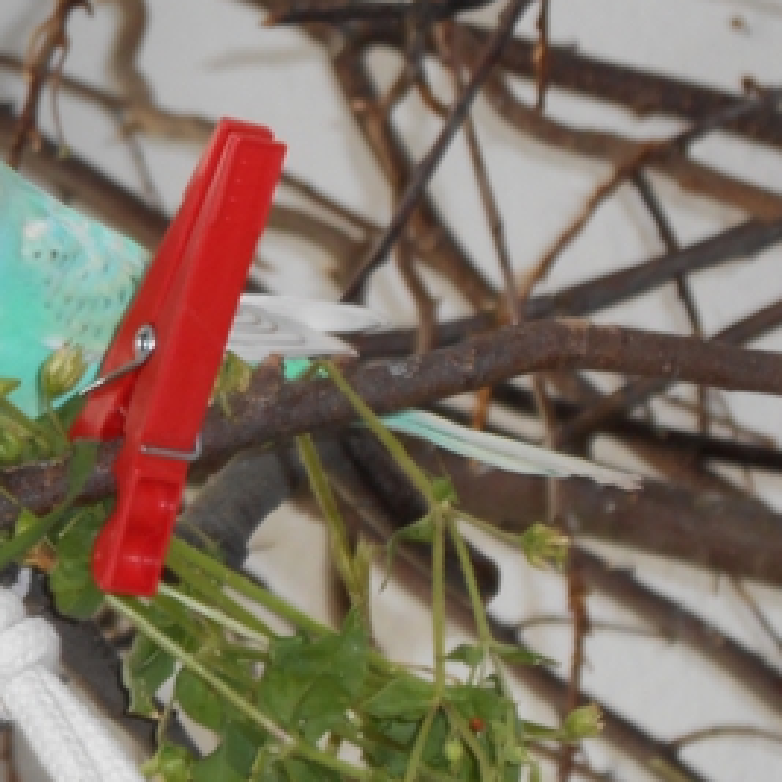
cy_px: 390
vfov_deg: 6.9
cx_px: -12
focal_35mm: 252
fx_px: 6441
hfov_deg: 6.9
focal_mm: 21.2
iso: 200
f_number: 5.5
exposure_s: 1/60
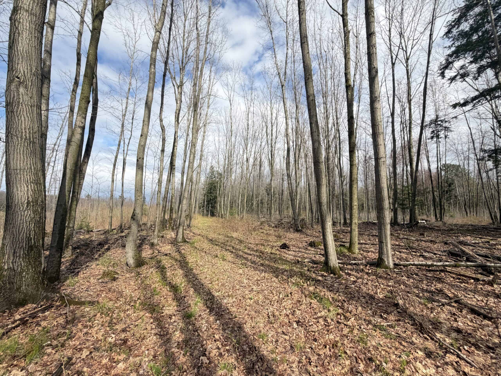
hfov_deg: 102.1
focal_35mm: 14
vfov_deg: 85.7
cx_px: 250
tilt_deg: +8.2
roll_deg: +0.5
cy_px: 188
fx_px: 203
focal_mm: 2.22
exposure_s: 1/770
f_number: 2.2
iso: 40
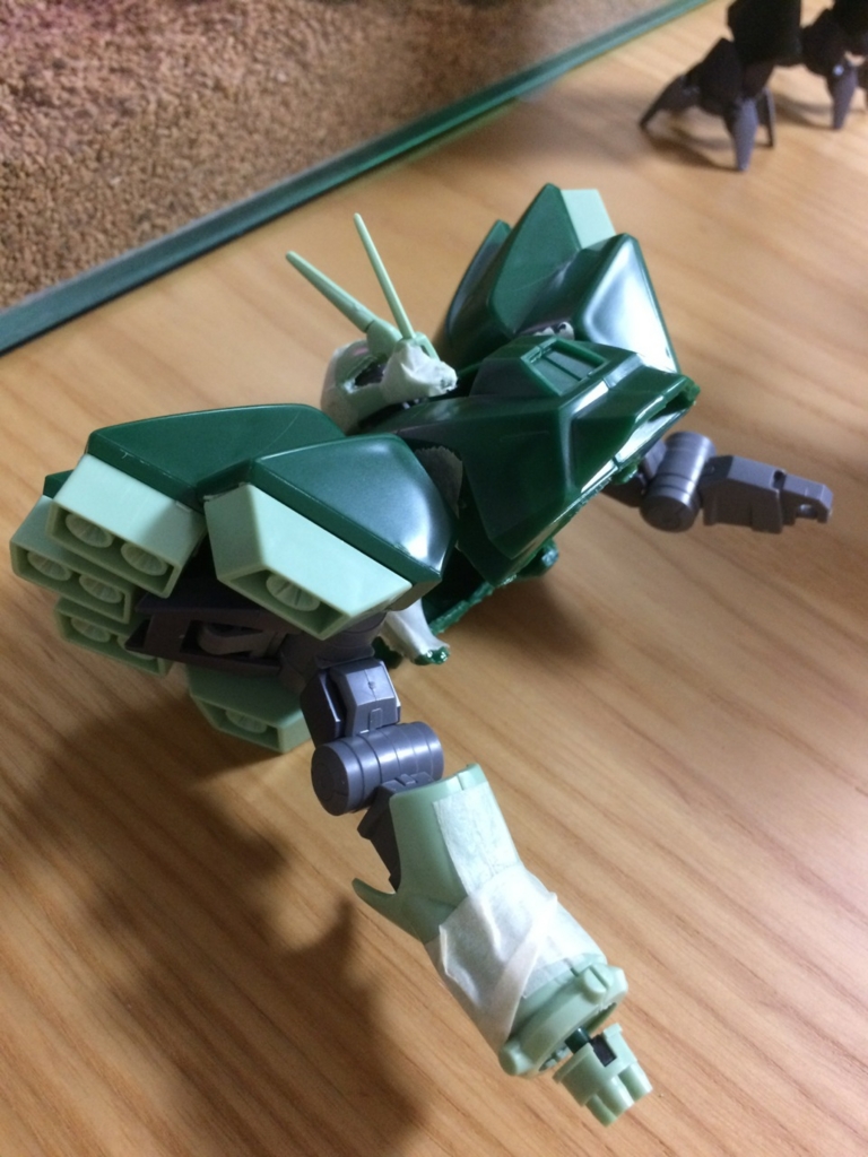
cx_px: 434
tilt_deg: -52.1
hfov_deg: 48.2
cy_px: 578
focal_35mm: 29
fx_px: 970
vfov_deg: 61.7
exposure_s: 1/17
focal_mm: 4.15
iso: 250
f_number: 2.2
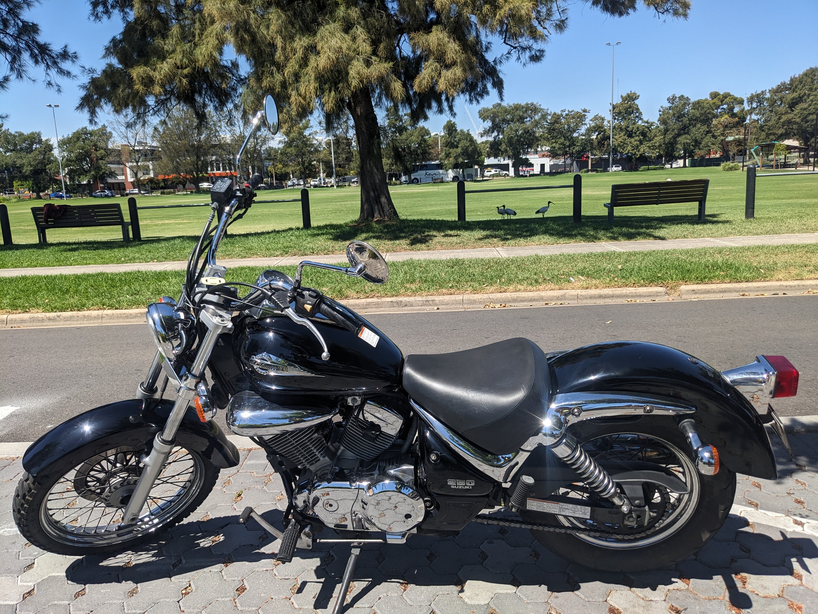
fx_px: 638
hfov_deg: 65.3
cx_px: 409
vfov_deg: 51.4
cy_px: 307
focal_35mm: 27
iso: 51
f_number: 1.73
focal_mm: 4.38
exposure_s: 1/2611
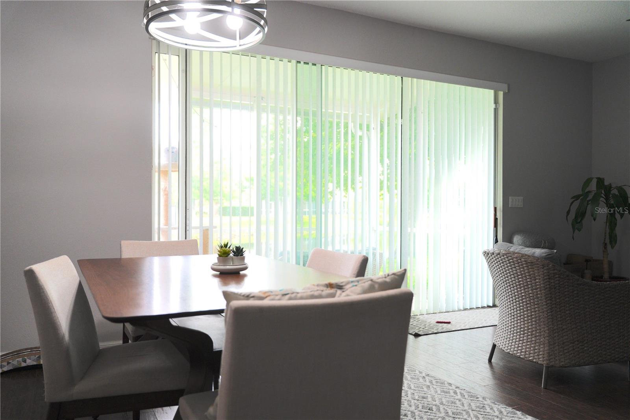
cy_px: 210
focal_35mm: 29
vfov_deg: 44.9
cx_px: 315
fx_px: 507
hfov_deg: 63.7
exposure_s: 1/200
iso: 1250
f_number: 4
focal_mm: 29
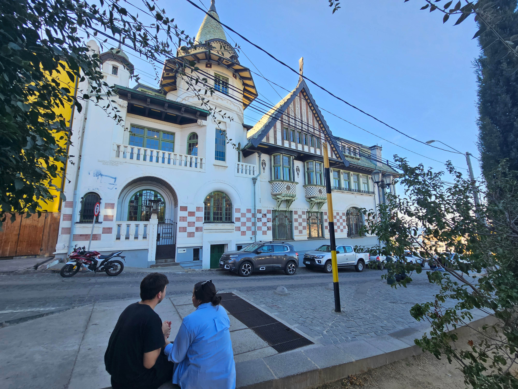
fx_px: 195
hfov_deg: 106.2
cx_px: 259
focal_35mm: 13
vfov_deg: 89.9
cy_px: 194
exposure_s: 1/284
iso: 50
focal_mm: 2.2
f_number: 2.2
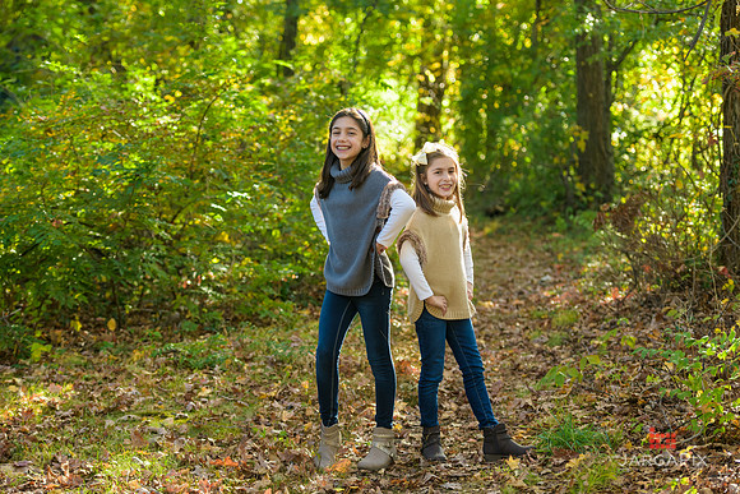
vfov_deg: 15.9
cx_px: 333
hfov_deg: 23.7
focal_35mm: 86
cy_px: 247
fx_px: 1766
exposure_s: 1/200
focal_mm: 78
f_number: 3.2
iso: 200
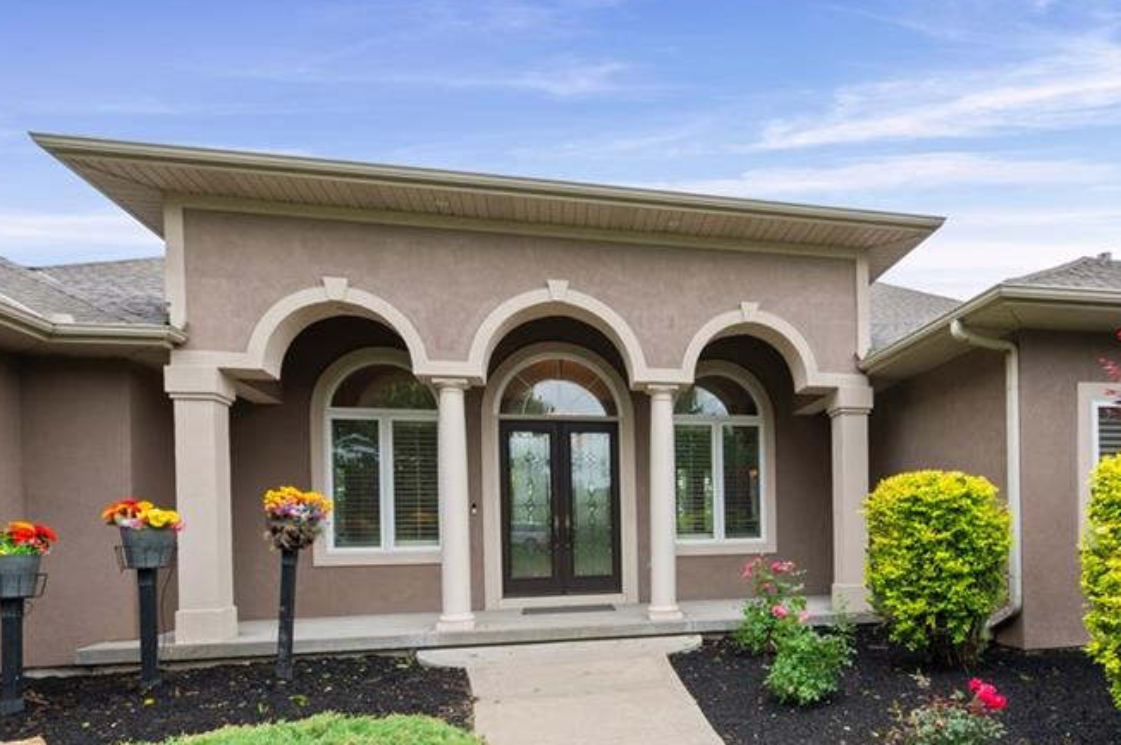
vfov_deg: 55.0
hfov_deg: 76.7
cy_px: 536
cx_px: 724
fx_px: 684
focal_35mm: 22
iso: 400
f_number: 11
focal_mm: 14
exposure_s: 1/50
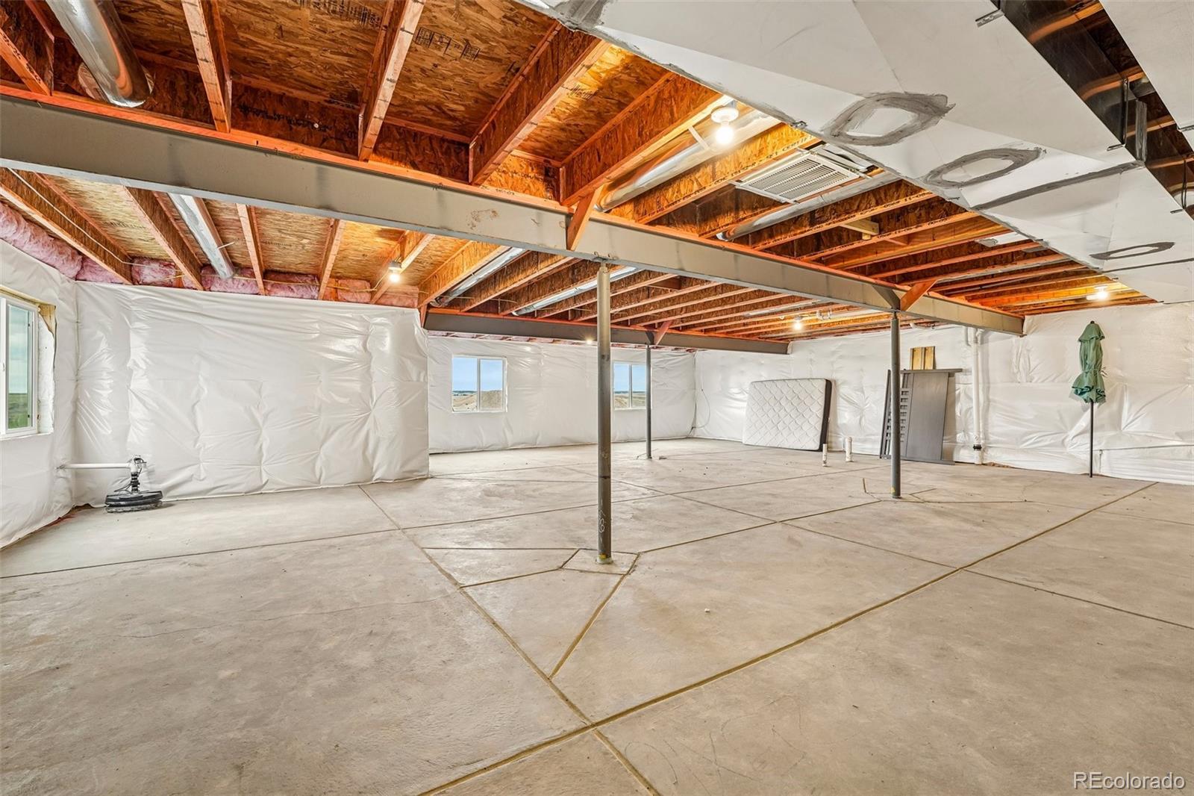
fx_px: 464
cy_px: 398
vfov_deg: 81.2
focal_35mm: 14
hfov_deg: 104.3
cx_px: 597
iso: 400
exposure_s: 1/5
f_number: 8
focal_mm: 14
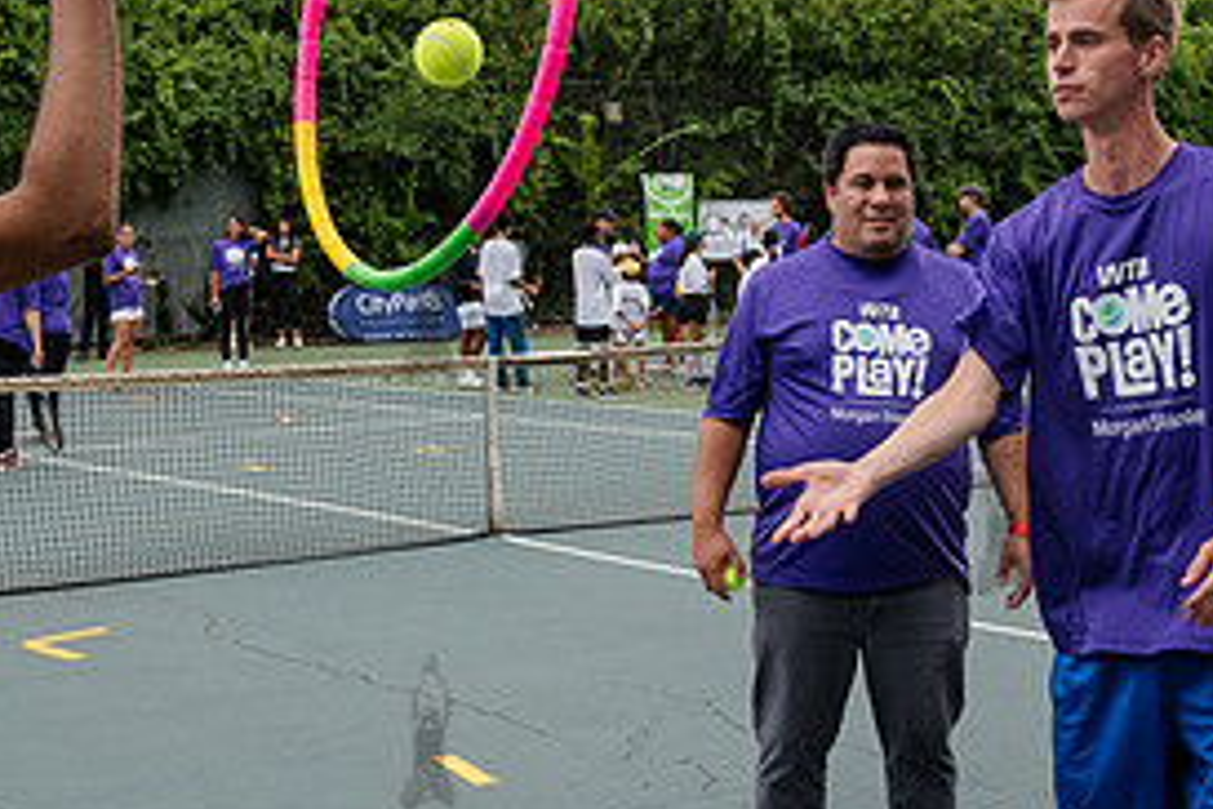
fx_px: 2291
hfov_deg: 29.7
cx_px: 611
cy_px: 328
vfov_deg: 20.0
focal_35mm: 68
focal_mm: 28
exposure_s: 1/1600
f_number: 5
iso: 1000
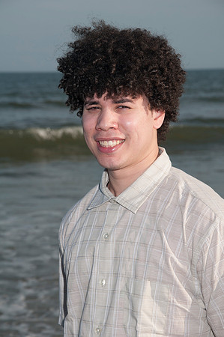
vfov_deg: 14.9
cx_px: 112
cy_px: 168
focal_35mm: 138
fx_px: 1291
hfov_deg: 9.9
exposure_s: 1/250
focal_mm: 92
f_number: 11
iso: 100
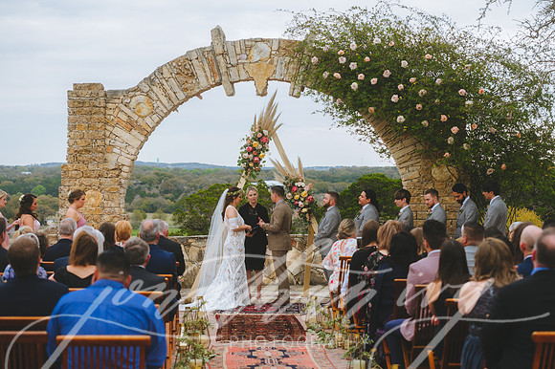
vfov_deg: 16.1
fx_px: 1310
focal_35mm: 85
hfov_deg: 23.9
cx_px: 278
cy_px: 184
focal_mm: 85
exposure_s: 1/640
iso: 800
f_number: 2.8
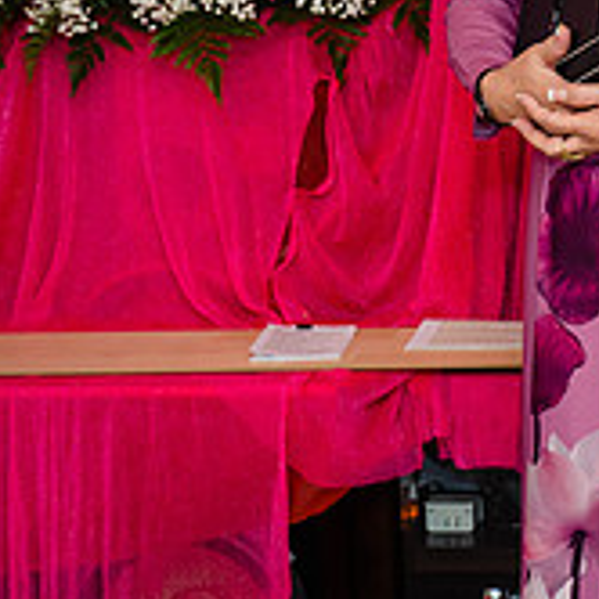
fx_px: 2682
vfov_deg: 12.4
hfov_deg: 11.9
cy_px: -122
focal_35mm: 137
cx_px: 1010
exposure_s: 1/160
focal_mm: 41
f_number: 4
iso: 800
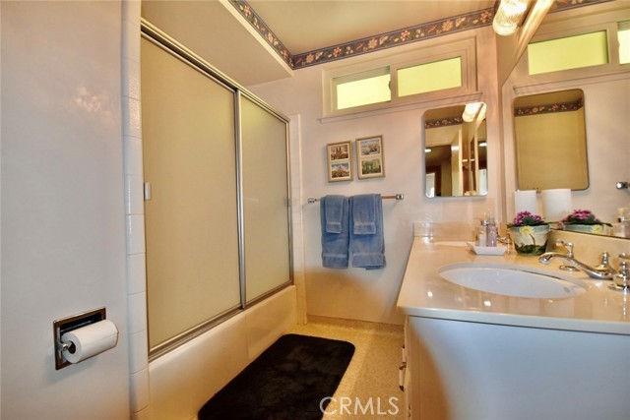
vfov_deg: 77.4
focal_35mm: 15
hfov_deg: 100.4
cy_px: 210
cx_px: 315
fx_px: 263
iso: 800
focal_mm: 10
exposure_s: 1/80
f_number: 4.5
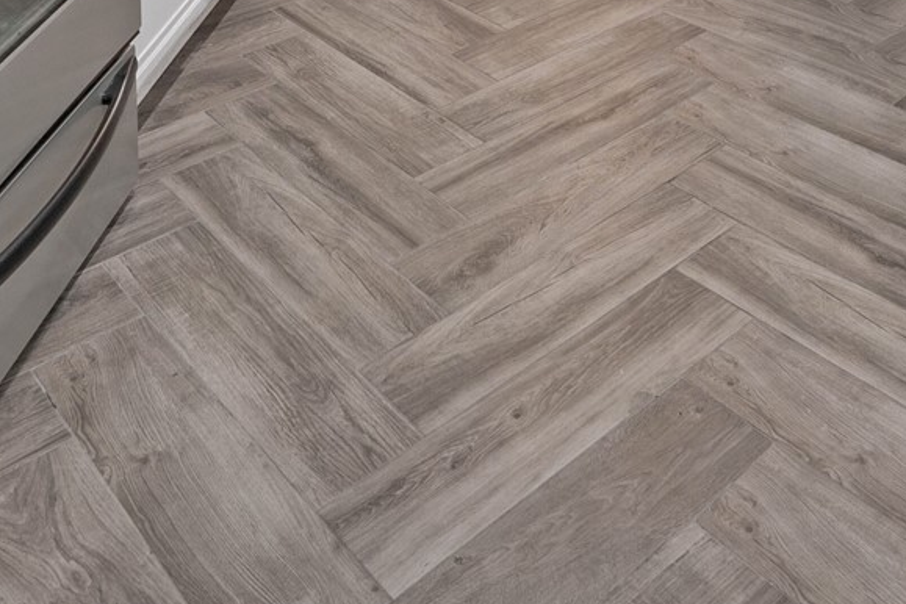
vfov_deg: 20.6
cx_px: 610
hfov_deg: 43.0
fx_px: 1132
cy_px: -493
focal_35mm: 45
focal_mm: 12
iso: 500
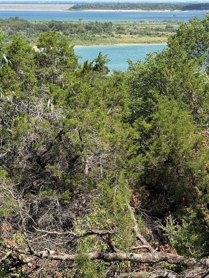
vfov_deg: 14.1
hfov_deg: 10.6
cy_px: 133
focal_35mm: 140
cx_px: 111
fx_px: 1128
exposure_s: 1/1248
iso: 64
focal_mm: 15.66
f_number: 2.8
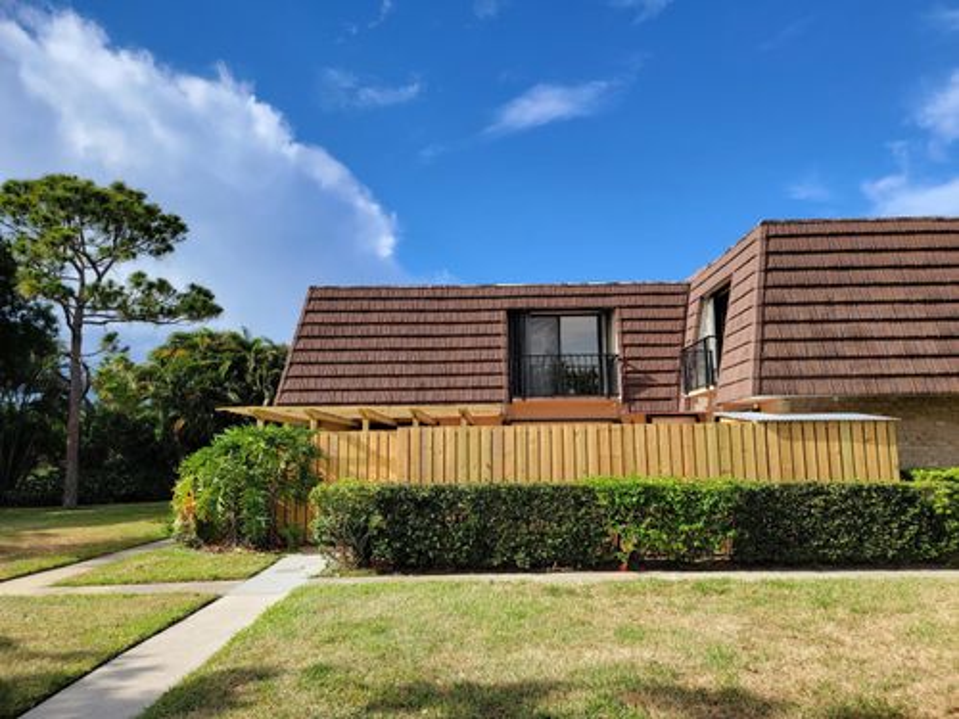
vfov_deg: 56.8
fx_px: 665
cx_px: 480
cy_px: 360
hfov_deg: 71.6
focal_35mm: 24
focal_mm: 6.7
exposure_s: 1/637
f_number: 1.8
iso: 16
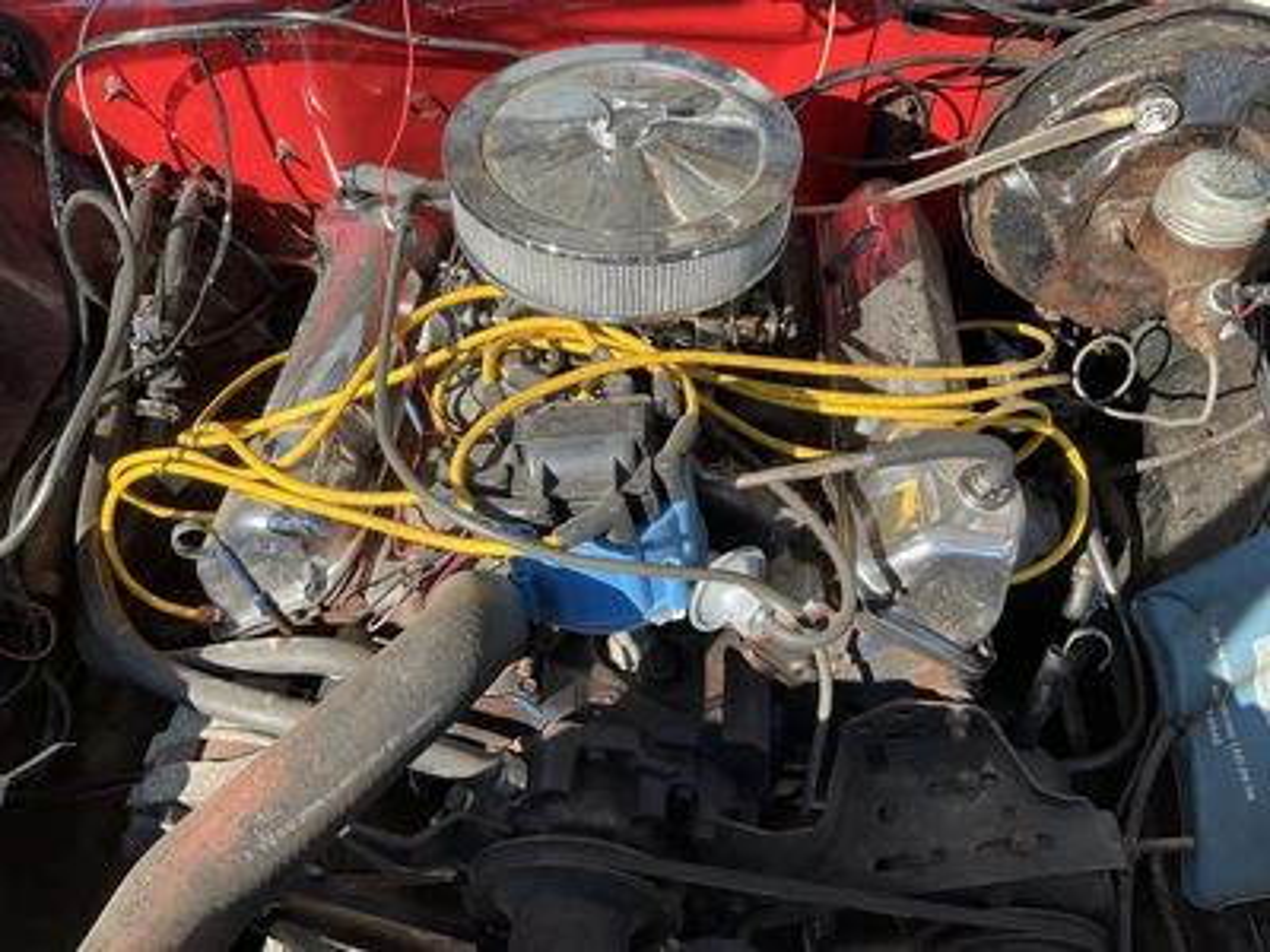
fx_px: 1064
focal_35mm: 29
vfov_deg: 48.2
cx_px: 635
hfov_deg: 61.7
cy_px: 476
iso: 25
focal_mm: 3
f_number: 1.8
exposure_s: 1/534
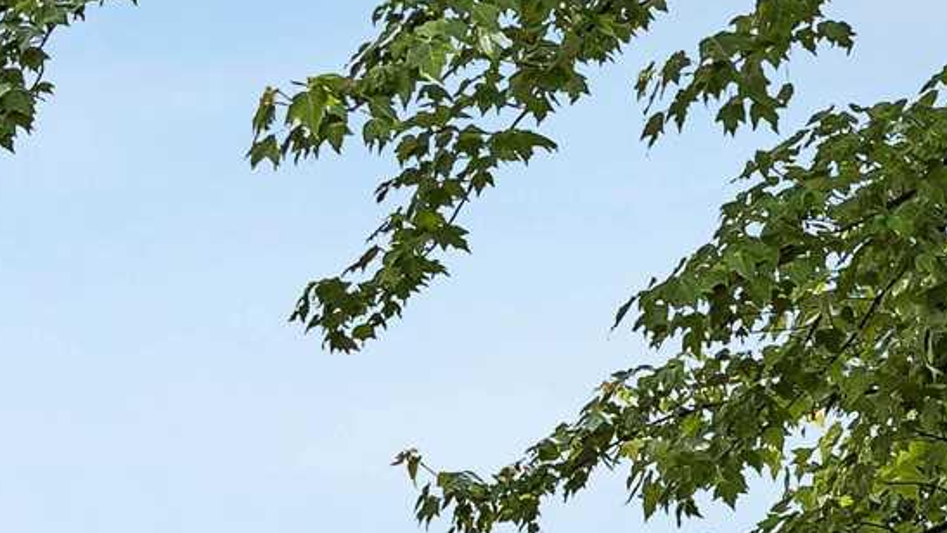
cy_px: 1268
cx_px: 1193
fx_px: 6204
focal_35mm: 247
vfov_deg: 4.8
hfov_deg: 8.6
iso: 500
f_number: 2.5
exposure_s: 1/8000
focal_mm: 42
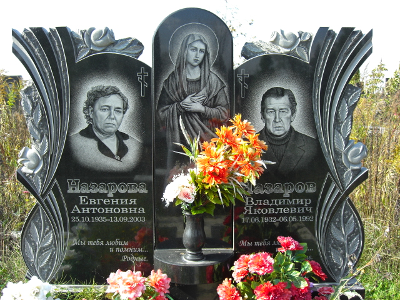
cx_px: 200
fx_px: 439
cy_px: 150
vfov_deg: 37.7
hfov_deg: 49.0
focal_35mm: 38
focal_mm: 7.9
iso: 80
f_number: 2.8
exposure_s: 1/400
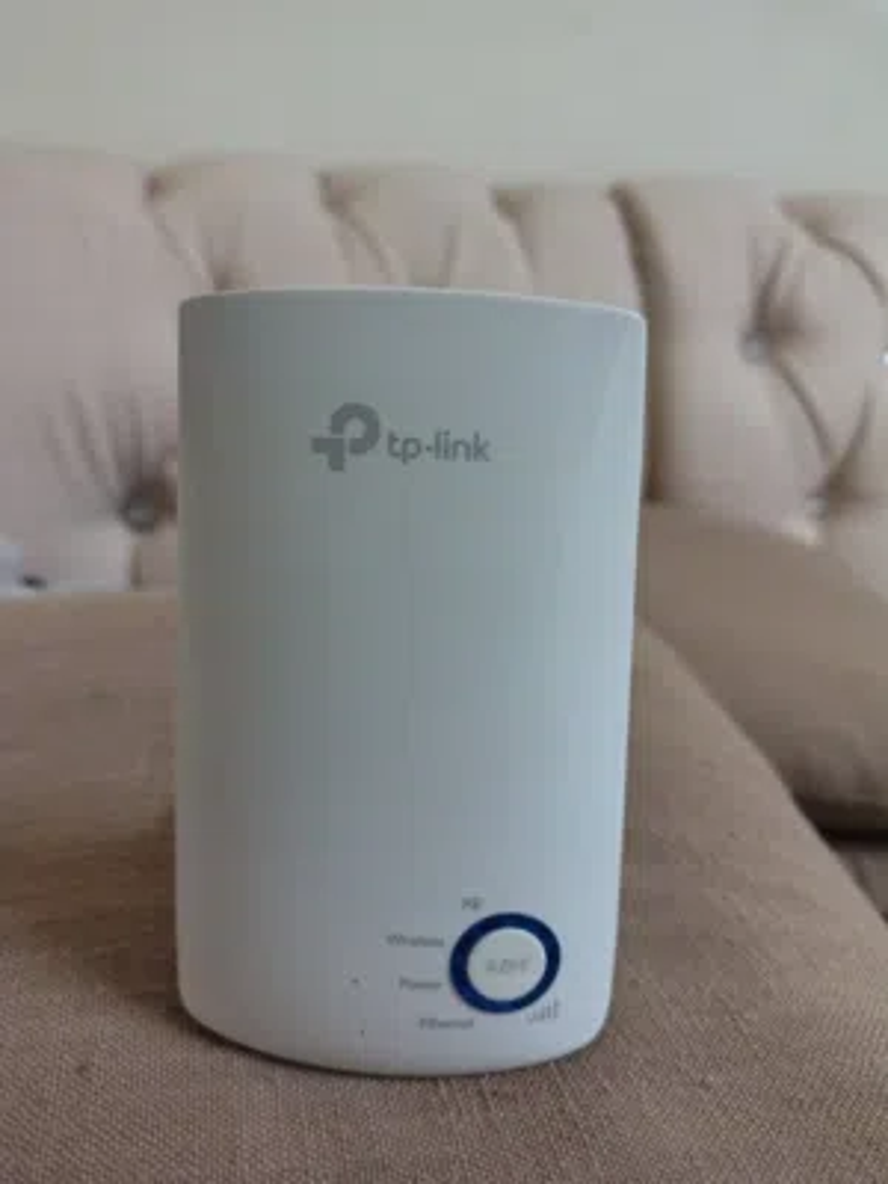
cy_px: 592
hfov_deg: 54.9
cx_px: 444
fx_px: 855
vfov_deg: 69.4
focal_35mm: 25
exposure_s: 1/50.1
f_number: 1.7
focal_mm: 4.71
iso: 3986
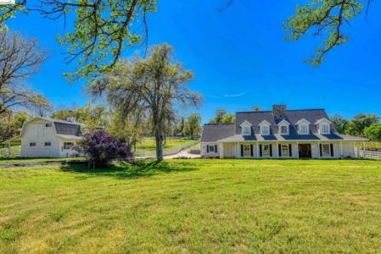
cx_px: 190
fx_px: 244
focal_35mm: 23
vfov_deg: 55.2
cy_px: 127
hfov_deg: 76.1
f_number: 9
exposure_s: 1/320
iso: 200
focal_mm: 23
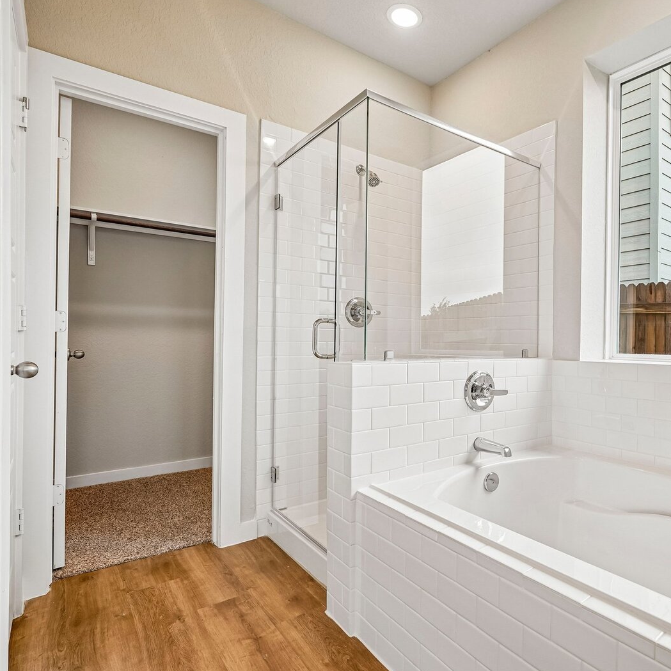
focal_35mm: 22
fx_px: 475
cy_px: 339
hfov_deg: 67.4
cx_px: 476
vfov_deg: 70.5
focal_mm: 16.5
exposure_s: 1/30
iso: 125
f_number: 8
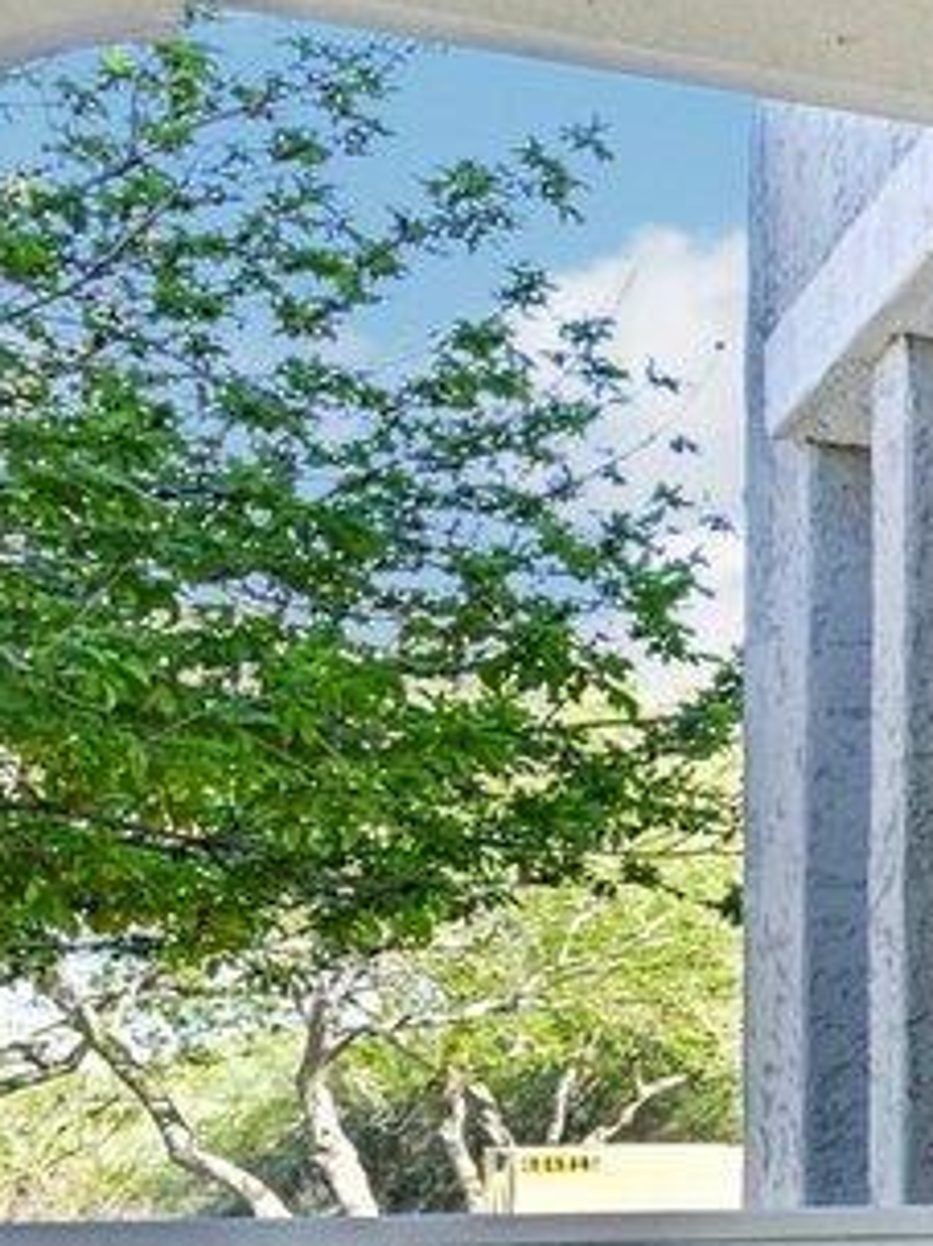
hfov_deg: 8.6
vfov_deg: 21.1
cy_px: 1121
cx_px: 3580
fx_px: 3273
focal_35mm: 91
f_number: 8
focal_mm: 14
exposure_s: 1/200
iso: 500
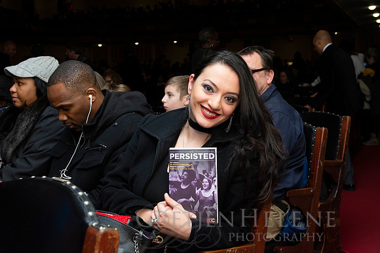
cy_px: 126
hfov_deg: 41.1
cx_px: 190
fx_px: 507
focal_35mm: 48
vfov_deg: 28.1
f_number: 6.3
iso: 1250
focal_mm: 32
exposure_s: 1/125
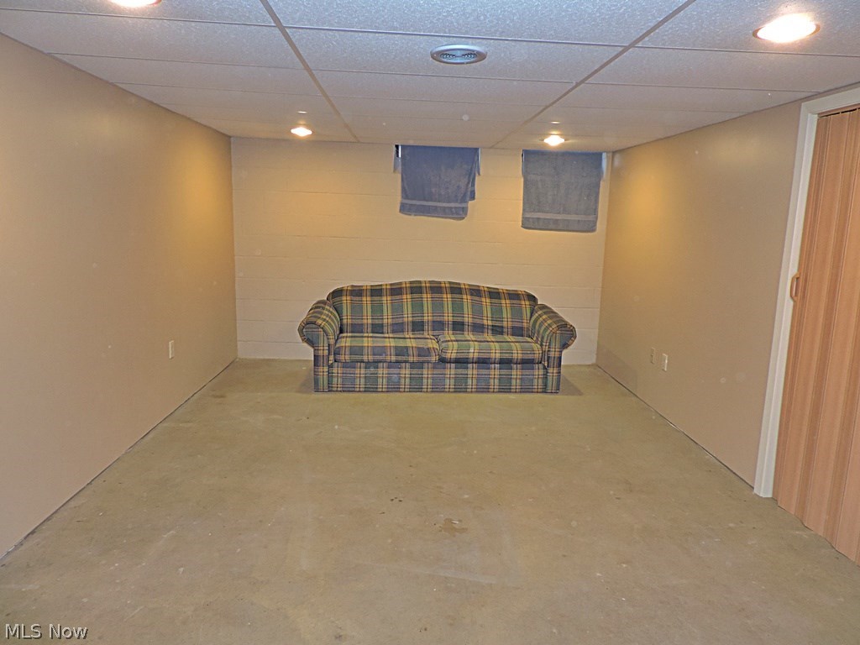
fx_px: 596
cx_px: 430
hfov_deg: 71.6
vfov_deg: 56.8
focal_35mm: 24
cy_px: 322
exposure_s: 1/40
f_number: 3
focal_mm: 4.3
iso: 360
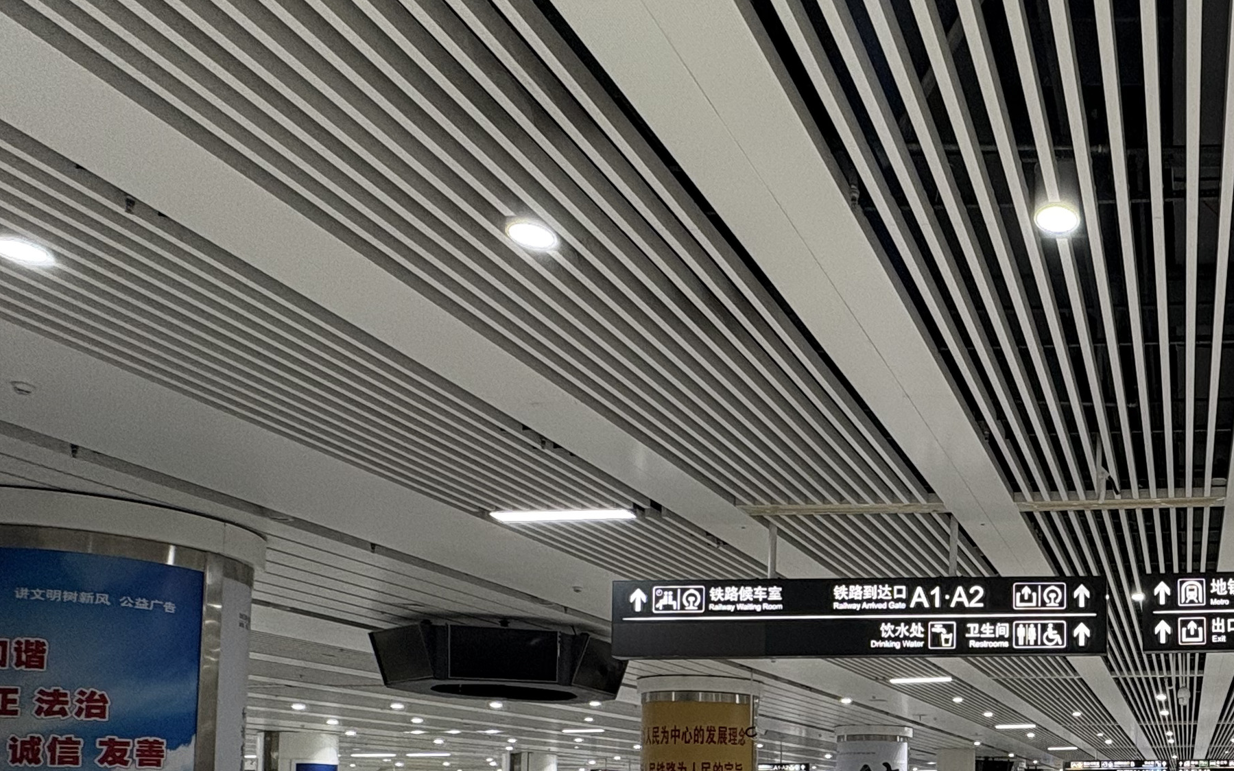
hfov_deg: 50.4
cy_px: 743
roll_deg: +0.8
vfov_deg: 35.3
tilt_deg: +4.1
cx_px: 1149
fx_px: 1110
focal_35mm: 33
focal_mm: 2.22
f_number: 2.2
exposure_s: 1/50
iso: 160
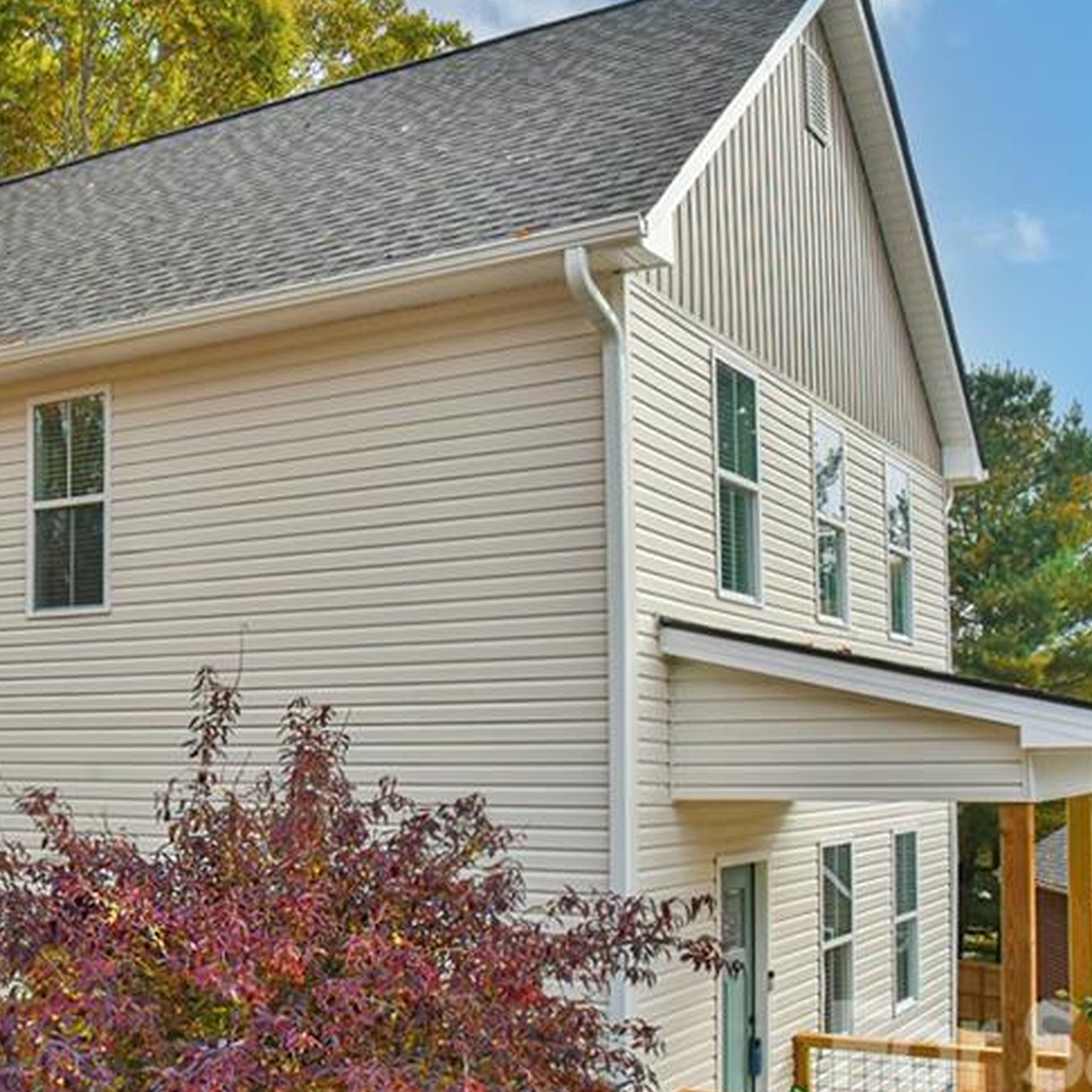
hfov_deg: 36.9
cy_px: 558
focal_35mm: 43
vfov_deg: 39.2
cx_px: 133
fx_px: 1535
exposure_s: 1/320
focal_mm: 24
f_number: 9
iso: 1600
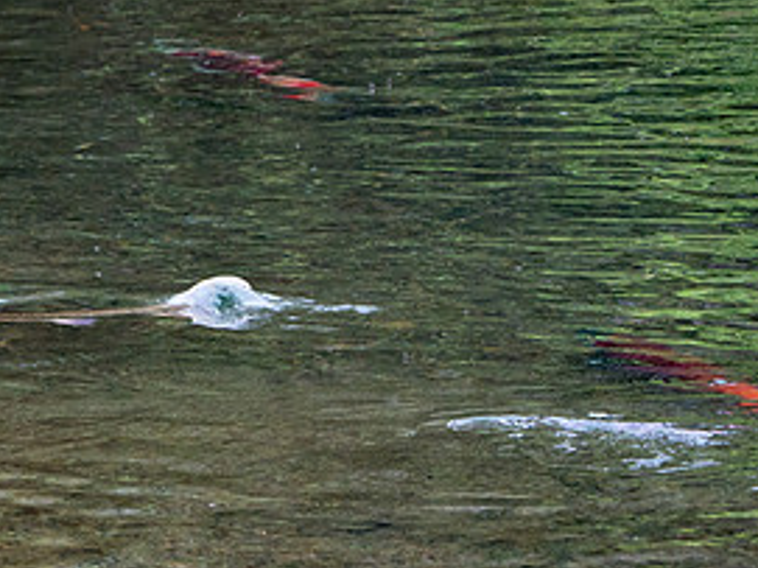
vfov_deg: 3.7
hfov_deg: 5.0
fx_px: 8689
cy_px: 402
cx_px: -6
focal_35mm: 397
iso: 400
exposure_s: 1/320
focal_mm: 84
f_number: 5.6
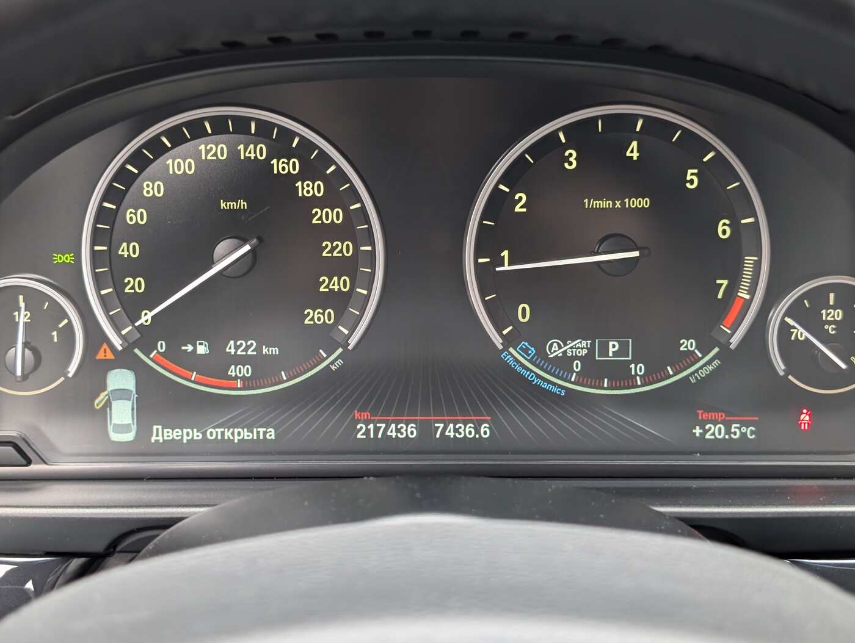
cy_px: 322
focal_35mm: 49
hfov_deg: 38.9
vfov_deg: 29.7
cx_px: 428
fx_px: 1212
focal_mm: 6.9
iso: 120
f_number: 1.68
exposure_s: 1/37.5
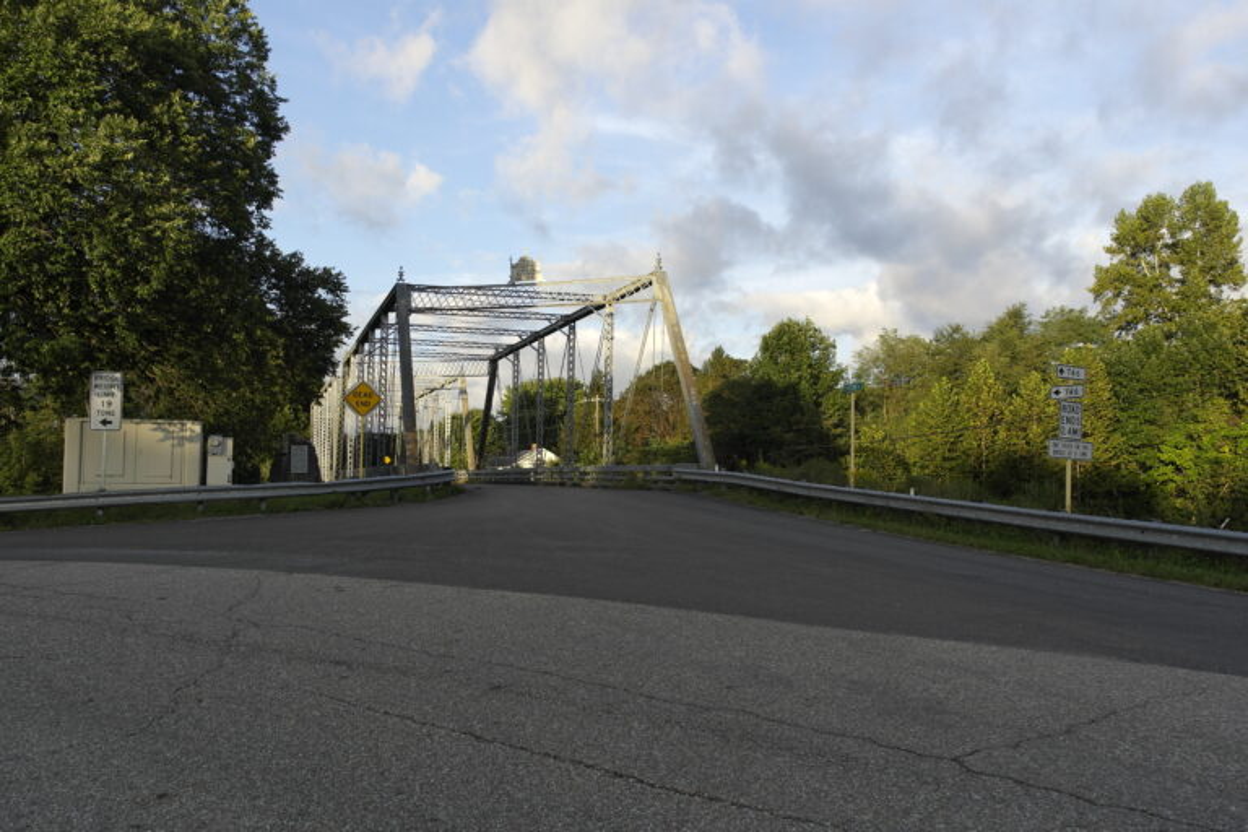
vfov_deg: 43.6
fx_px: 1040
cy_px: 416
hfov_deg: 61.9
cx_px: 624
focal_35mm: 30
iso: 100
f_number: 5
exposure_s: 1/200
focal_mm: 20
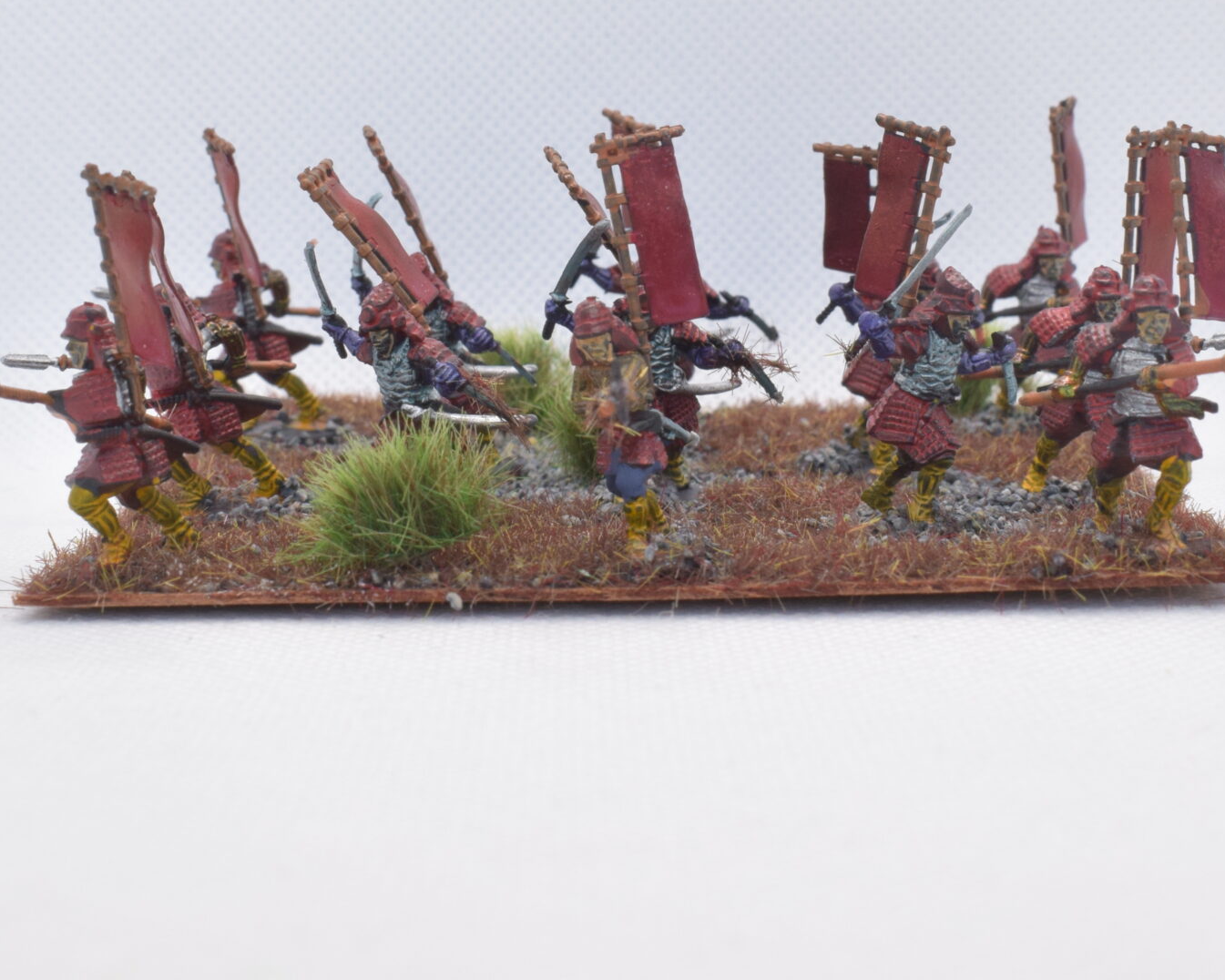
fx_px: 2719
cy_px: 264
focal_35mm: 75
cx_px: 640
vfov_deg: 20.3
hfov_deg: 25.4
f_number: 13
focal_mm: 28
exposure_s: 1/60
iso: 800
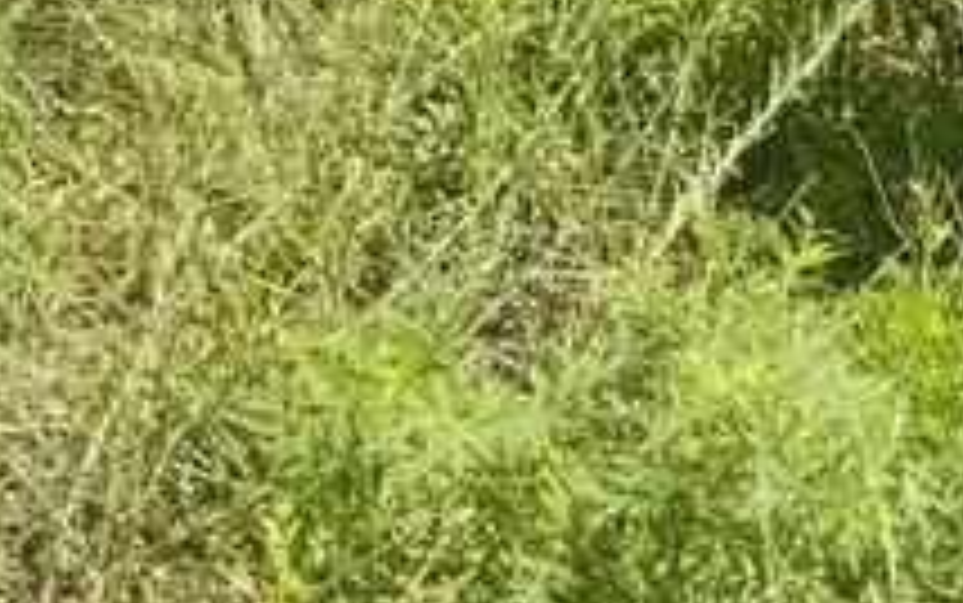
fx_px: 4989
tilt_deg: -0.6
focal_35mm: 190
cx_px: 392
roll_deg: -0.7
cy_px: -1904
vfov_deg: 5.8
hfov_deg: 11.0
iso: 80
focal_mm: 6.76
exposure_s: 1/4608
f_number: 1.78
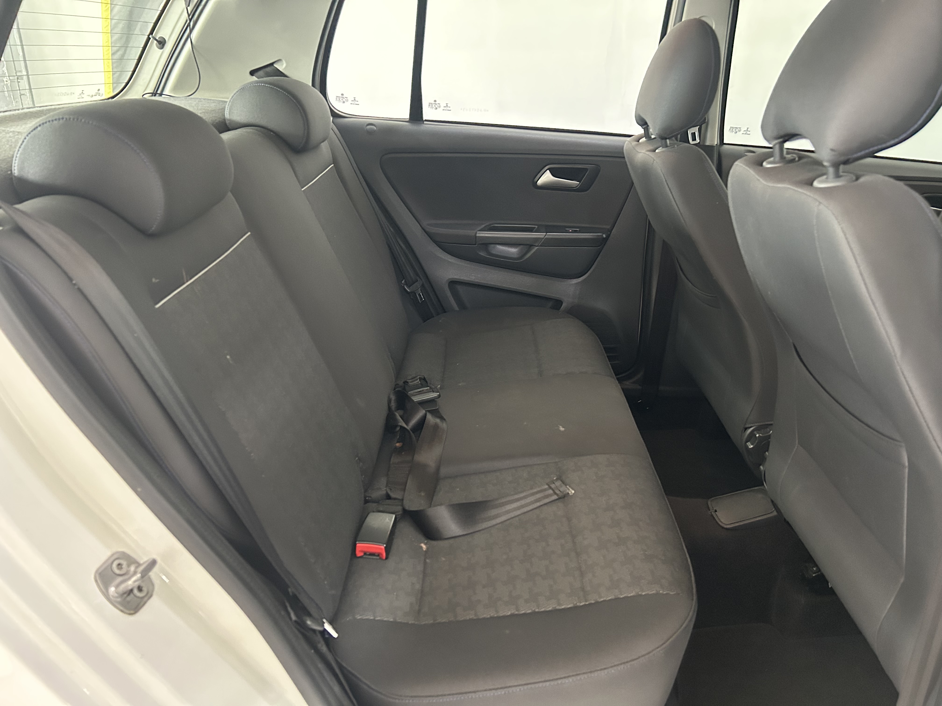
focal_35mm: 26
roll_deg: -0.4
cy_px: 353
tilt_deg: -22.7
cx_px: 471
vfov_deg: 53.1
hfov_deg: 67.3
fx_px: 708
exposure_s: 1/40
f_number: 1.5
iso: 640
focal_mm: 5.7
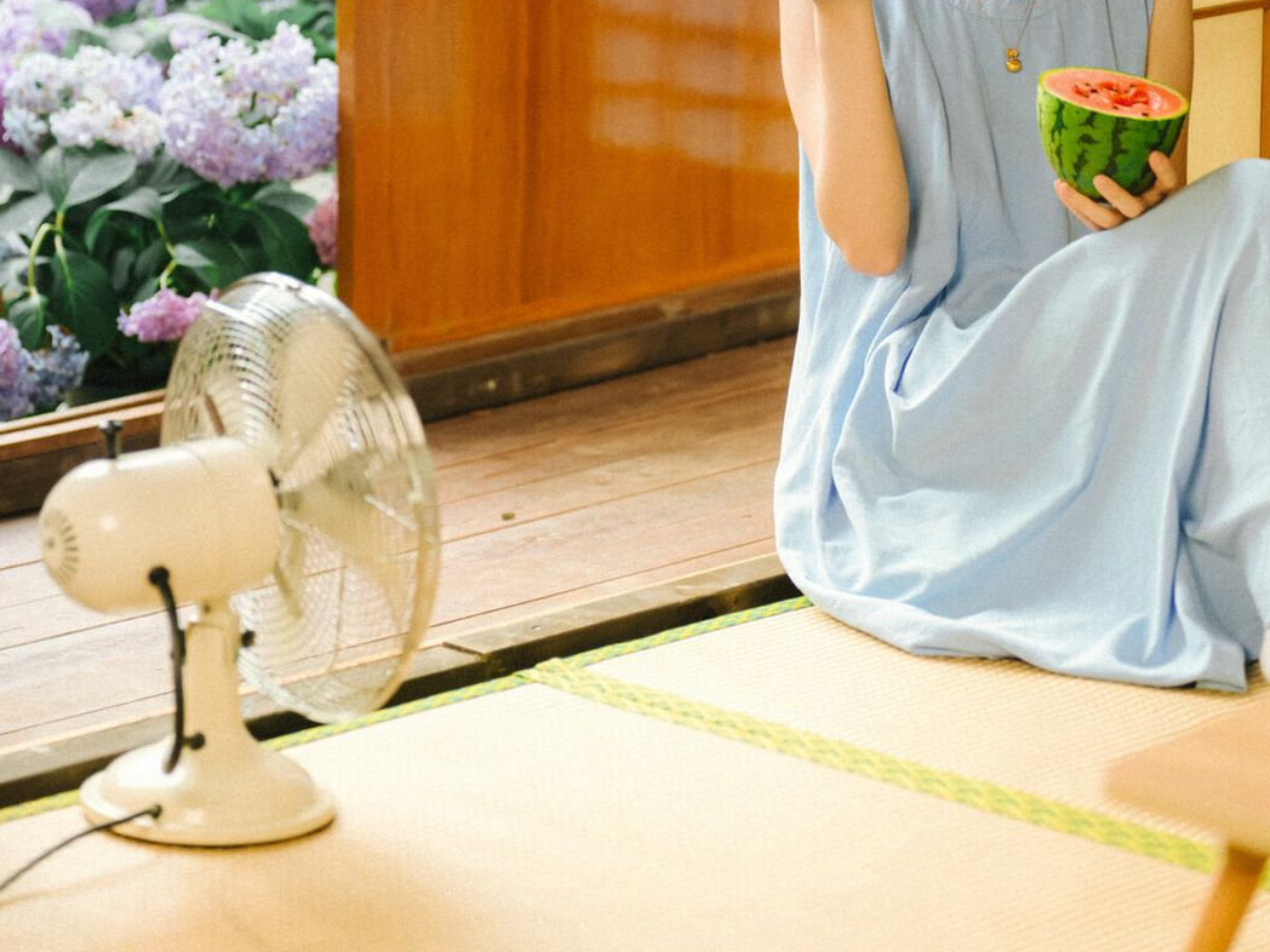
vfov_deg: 11.0
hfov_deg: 14.8
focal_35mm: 133
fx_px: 4880
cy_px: 10
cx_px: 635
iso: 400
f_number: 2.8
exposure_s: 1/400
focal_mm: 92
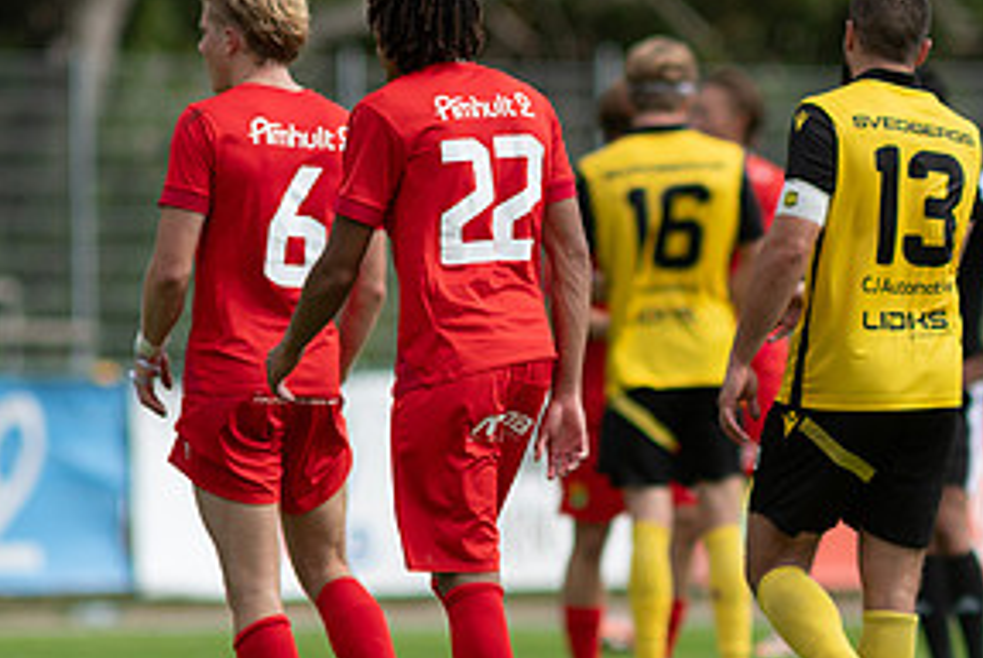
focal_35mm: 909
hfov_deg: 2.3
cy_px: 341
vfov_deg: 1.5
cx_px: 497
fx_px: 24845
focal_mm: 300
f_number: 3.2
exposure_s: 1/2000
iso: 125
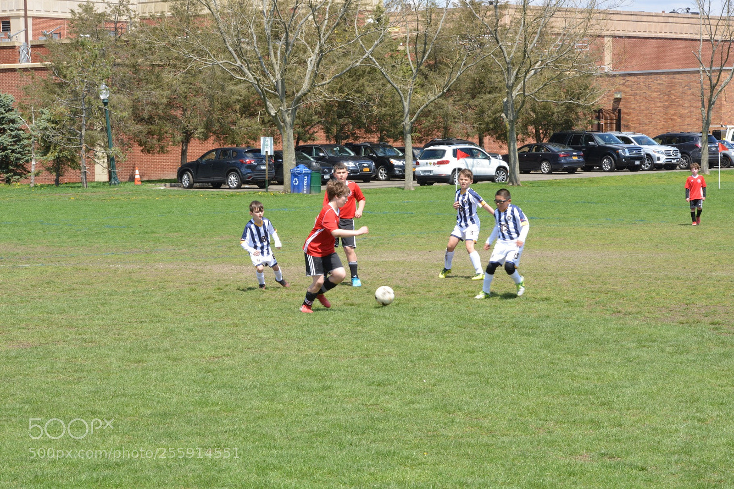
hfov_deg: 19.5
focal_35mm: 105
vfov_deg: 13.0
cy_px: 244
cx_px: 367
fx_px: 2141
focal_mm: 105
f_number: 22
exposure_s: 1/125
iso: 800
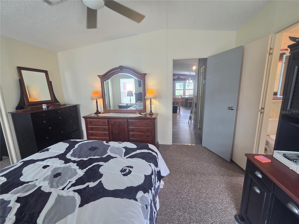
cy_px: 112
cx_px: 150
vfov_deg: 89.9
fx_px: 112
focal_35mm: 13
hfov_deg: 106.2
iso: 200
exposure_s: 1/120
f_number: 2.2
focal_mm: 2.2
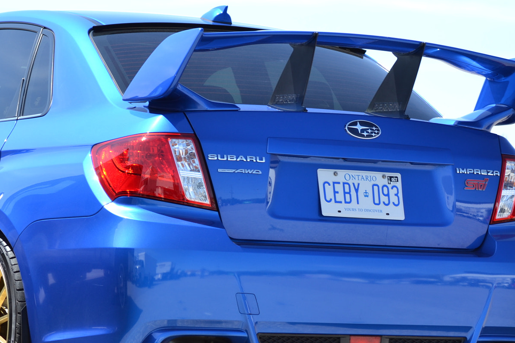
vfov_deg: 8.9
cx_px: 215
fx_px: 2203
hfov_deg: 13.3
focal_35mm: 154
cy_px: 252
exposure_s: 1/200
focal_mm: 60
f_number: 7.1
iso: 100
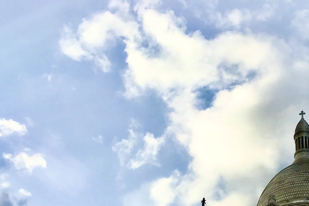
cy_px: 187
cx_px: 282
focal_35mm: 68
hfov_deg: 28.4
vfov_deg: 19.6
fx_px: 584
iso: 25
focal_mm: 4.15
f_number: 2.2
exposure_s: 1/2198
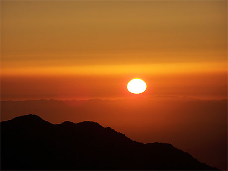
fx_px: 2088
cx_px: 114
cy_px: 86
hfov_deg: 6.3
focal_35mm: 317
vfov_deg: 4.7
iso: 64
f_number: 5
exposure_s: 1/640
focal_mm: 52.6
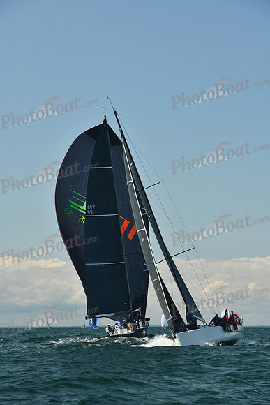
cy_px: 202
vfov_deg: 18.6
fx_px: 1237
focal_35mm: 110
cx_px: 135
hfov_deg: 12.5
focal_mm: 110
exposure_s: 1/640
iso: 320
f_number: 7.1
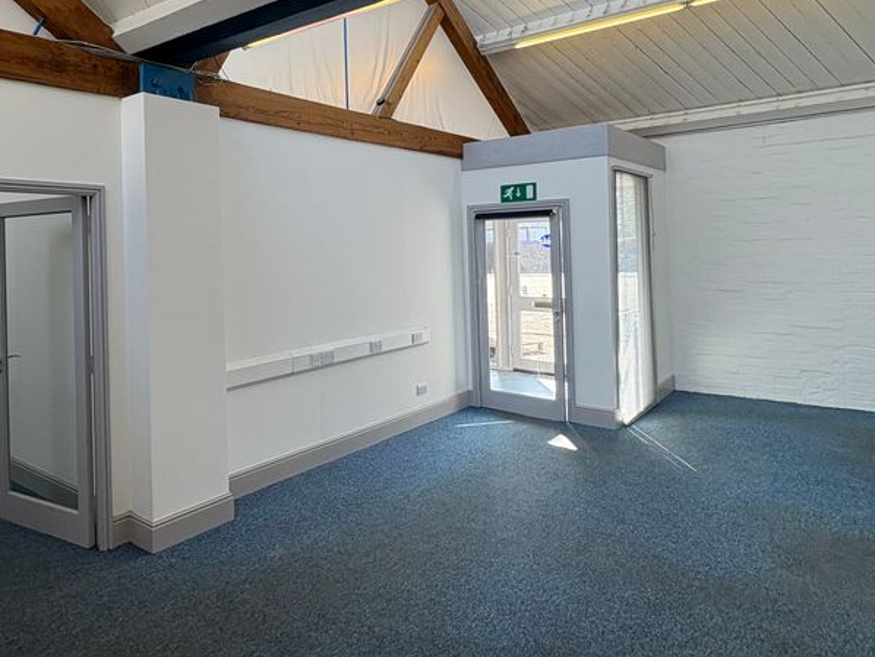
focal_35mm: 26
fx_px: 657
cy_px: 239
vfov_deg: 52.4
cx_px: 260
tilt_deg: +2.1
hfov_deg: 64.7
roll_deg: +1.7
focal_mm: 2.22
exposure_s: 1/109
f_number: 2.2
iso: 64
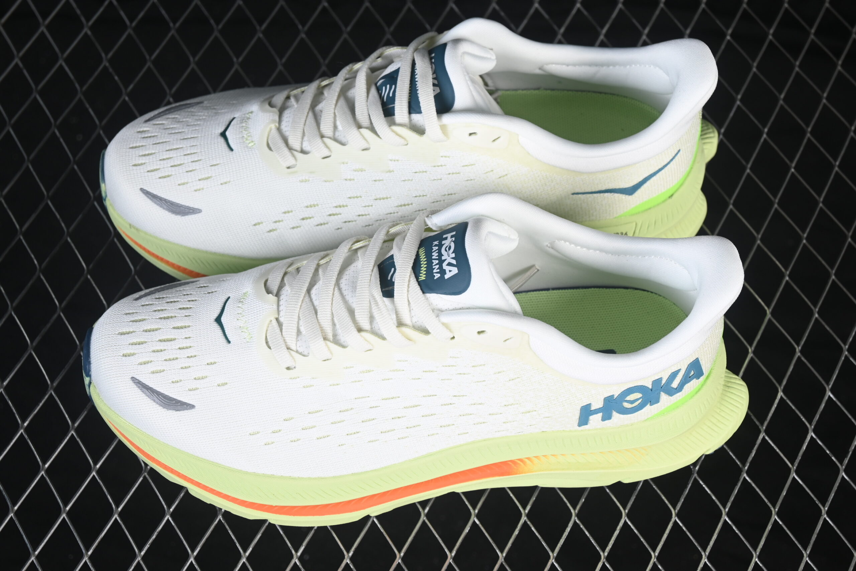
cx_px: 428
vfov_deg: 18.2
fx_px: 1783
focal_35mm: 75
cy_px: 286
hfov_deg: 27.0
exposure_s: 1/80
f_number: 7.1
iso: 160
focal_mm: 50
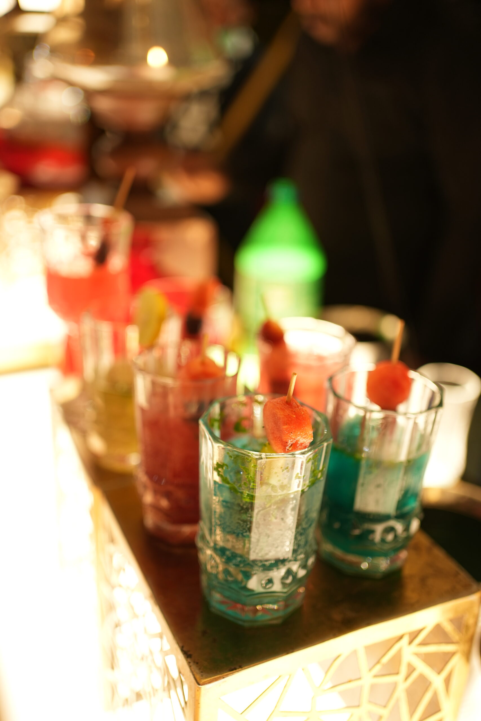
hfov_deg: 37.9
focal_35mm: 35
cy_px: 360
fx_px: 701
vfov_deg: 54.4
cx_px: 240
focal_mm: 35
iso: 400
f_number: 2
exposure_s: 1/125
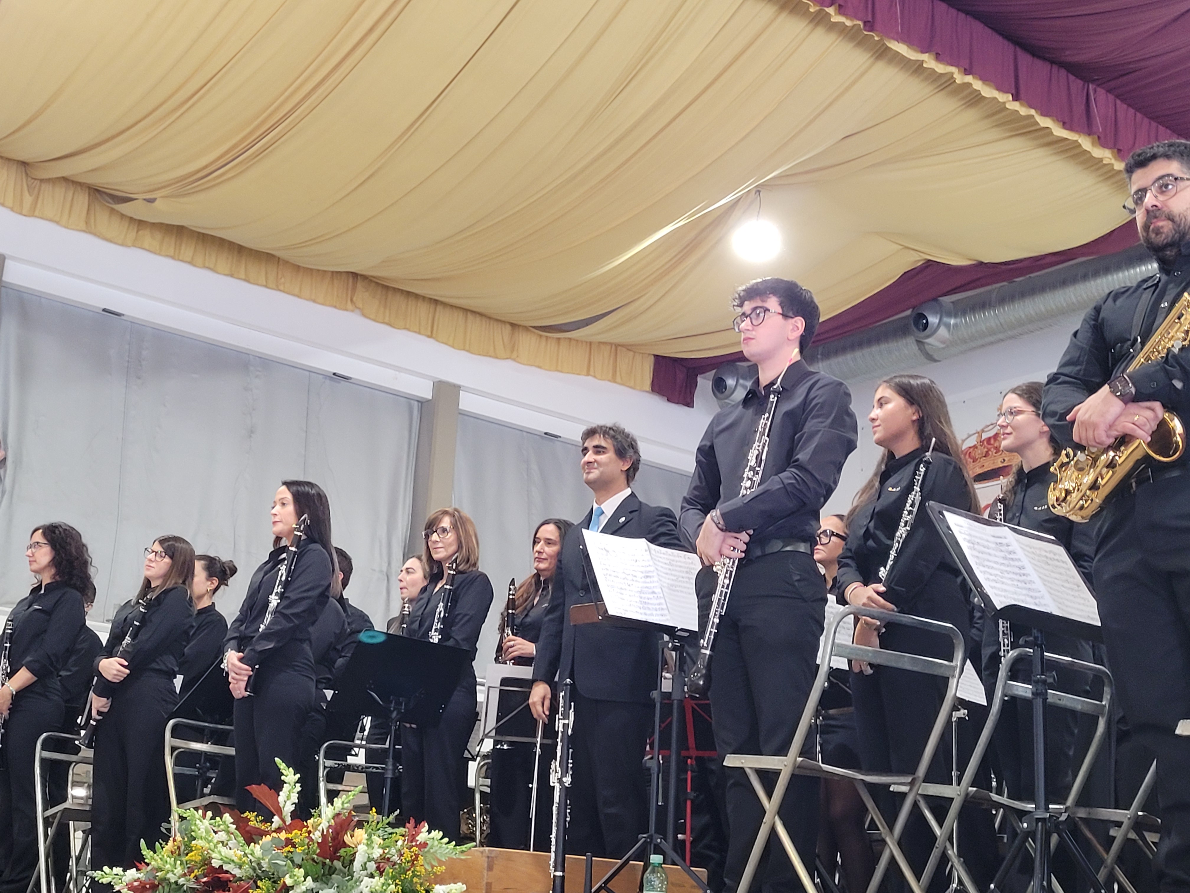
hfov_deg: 67.3
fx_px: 894
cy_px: 446
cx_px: 595
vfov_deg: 53.1
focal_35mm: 26
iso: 250
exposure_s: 1/50
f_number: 1.8
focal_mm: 5.4
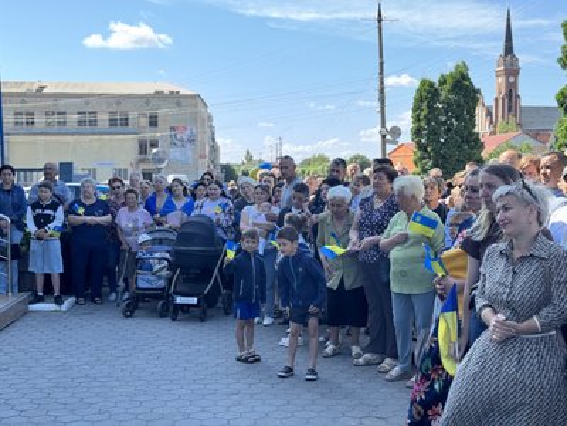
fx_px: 786
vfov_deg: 30.3
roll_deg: +0.9
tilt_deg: -1.5
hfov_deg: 39.7
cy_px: 213
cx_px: 284
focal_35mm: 48
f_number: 1.78
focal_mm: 6.76
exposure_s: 1/445
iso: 64
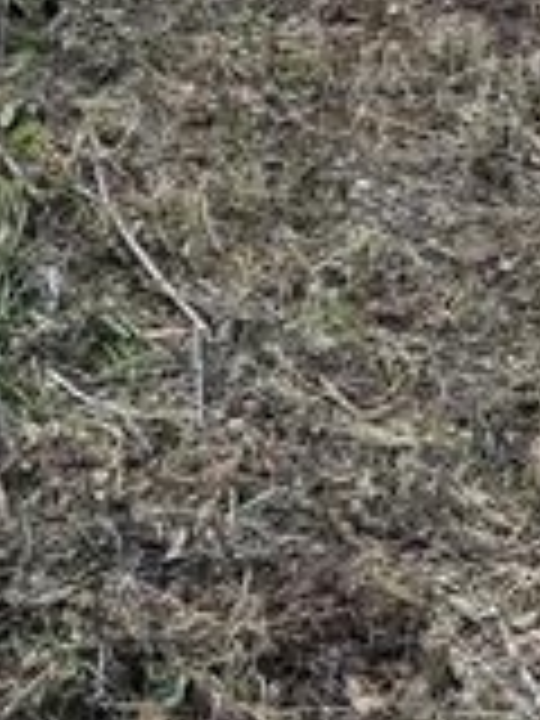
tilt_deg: -13.3
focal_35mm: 125
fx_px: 2600
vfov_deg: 14.3
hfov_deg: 11.9
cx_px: 279
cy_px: -472
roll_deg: -1.0
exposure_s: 1/1007
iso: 50
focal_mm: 5.96
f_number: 1.6
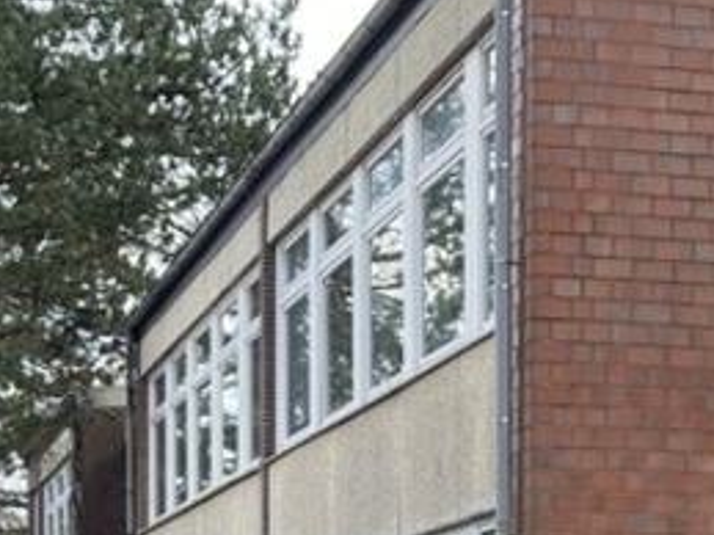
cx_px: 714
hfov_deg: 17.8
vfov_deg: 13.3
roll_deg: -0.7
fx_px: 2227
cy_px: 667
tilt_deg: -0.8
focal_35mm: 108
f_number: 1.8
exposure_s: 1/159
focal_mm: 3.99
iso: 20
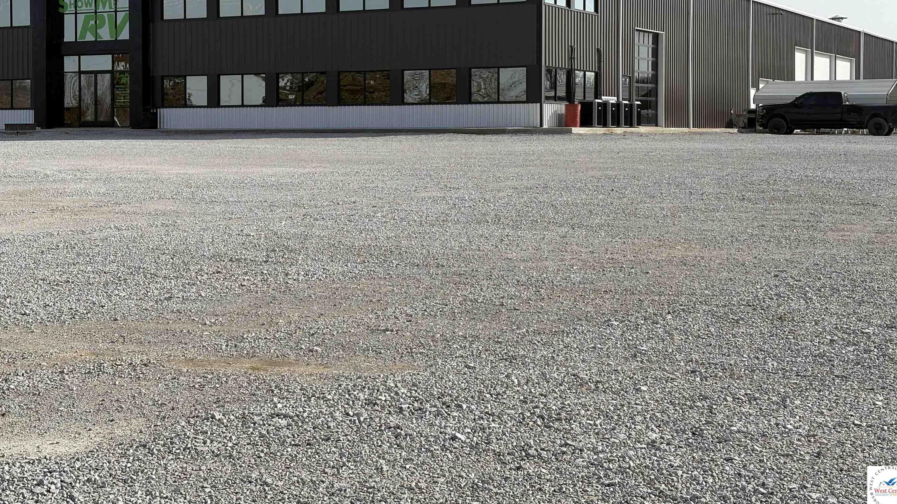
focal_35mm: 59
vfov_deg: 20.3
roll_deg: +0.0
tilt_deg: -0.4
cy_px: 160
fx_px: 1403
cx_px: 447
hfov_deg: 35.4
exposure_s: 1/4329
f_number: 1.6
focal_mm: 5.96
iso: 40
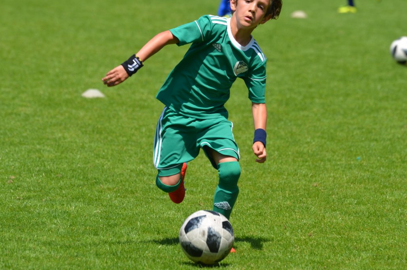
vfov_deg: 3.2
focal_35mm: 424
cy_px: 126
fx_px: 4784
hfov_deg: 4.9
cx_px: 223
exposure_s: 1/640
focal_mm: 240
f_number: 6.3
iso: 200
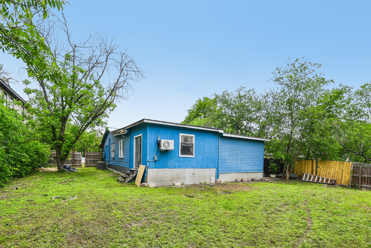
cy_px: 124
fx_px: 165
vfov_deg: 73.7
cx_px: 186
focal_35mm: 16
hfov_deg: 96.7
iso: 400
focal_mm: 16
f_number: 8
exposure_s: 1/400
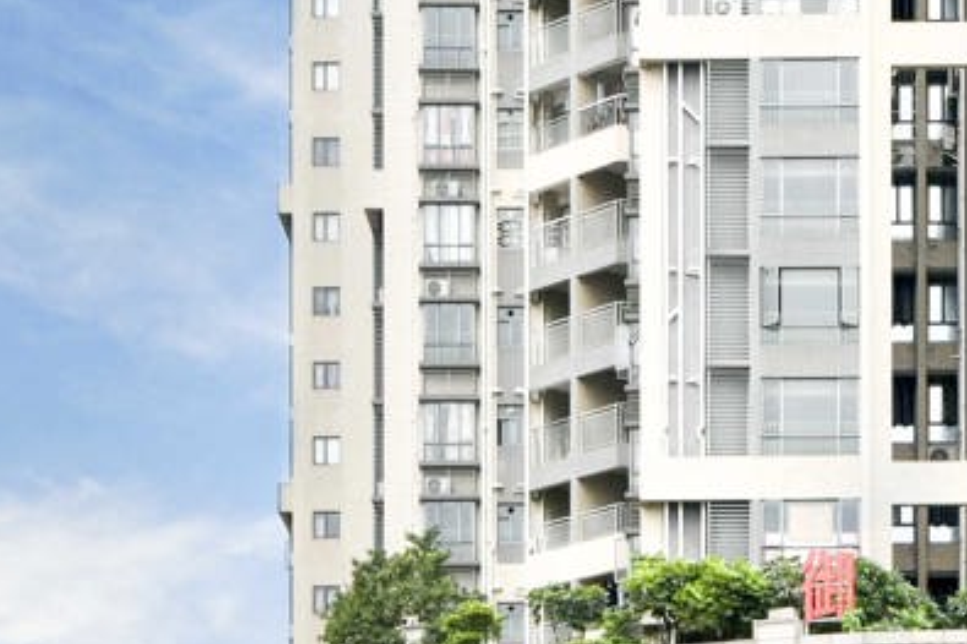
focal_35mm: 134
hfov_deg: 15.2
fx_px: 3598
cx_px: 728
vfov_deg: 10.1
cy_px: 649
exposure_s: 1/160
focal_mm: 30
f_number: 8
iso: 200
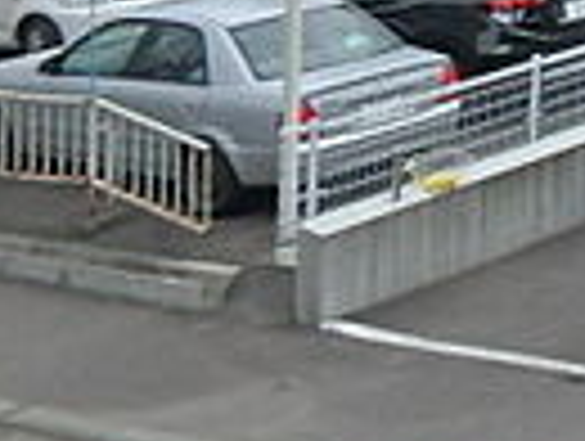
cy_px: -432
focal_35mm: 103
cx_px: 1350
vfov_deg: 12.7
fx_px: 1744
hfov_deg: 14.1
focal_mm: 3.7
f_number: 6
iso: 125
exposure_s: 1/500
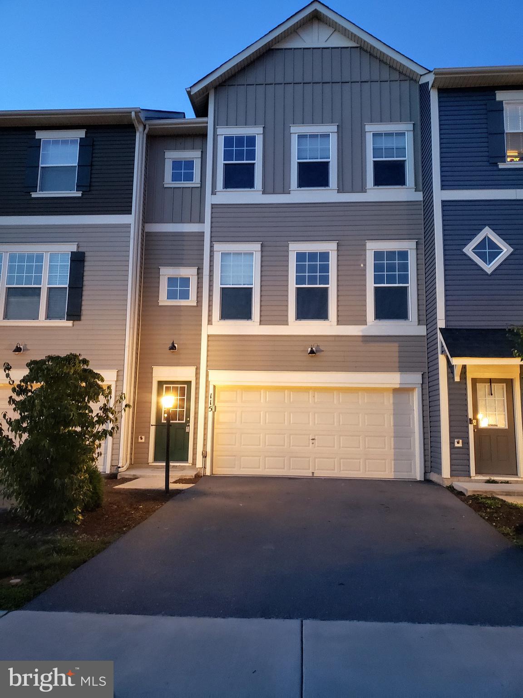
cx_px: 262
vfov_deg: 67.3
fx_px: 524
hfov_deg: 53.1
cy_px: 349
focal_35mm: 26
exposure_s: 1/10
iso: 640
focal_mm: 4.3
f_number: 1.5
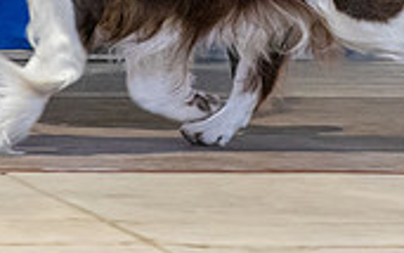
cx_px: -13
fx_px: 8855
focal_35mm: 804
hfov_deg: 2.6
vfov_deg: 1.6
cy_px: -206
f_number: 3.5
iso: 6400
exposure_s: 1/250
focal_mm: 200
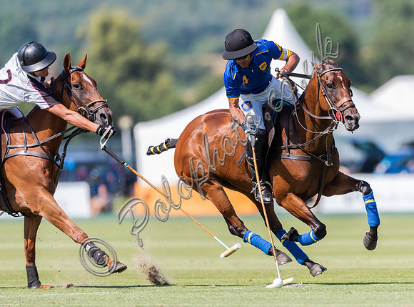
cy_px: 177
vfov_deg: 2.3
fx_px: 7585
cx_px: 267
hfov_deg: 3.1
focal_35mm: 637
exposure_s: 1/2500
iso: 320
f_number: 4
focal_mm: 500
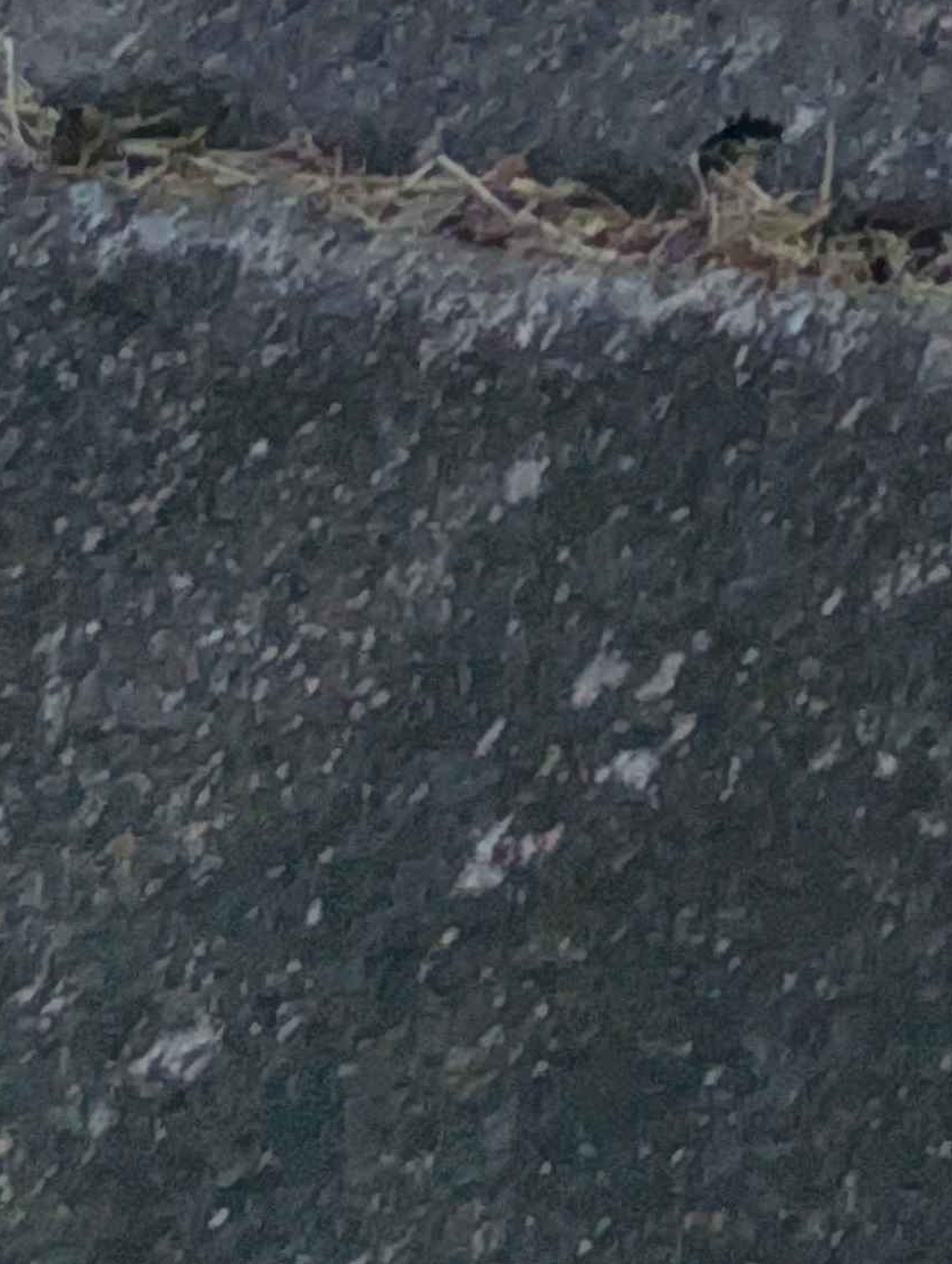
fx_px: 3219
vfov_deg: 9.4
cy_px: -3175
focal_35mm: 88
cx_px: 2921
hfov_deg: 10.8
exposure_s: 1/1462
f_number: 1.7
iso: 46
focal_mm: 2.02
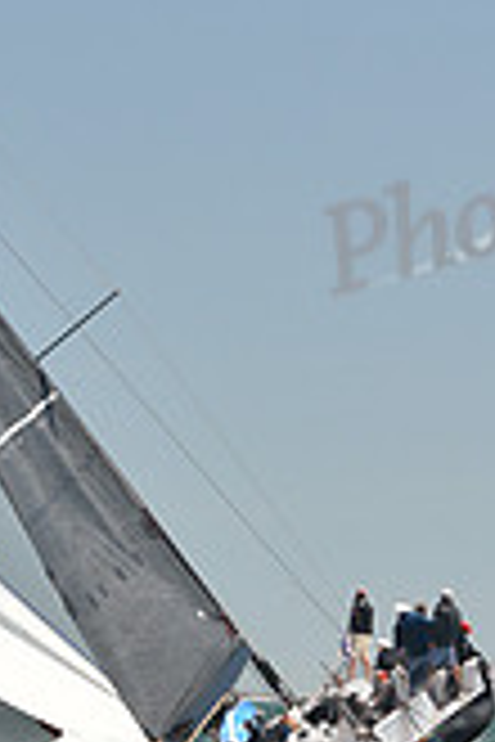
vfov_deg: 6.9
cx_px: 92
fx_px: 6146
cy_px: 477
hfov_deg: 4.6
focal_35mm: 298
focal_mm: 85
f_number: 4
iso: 250
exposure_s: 1/800
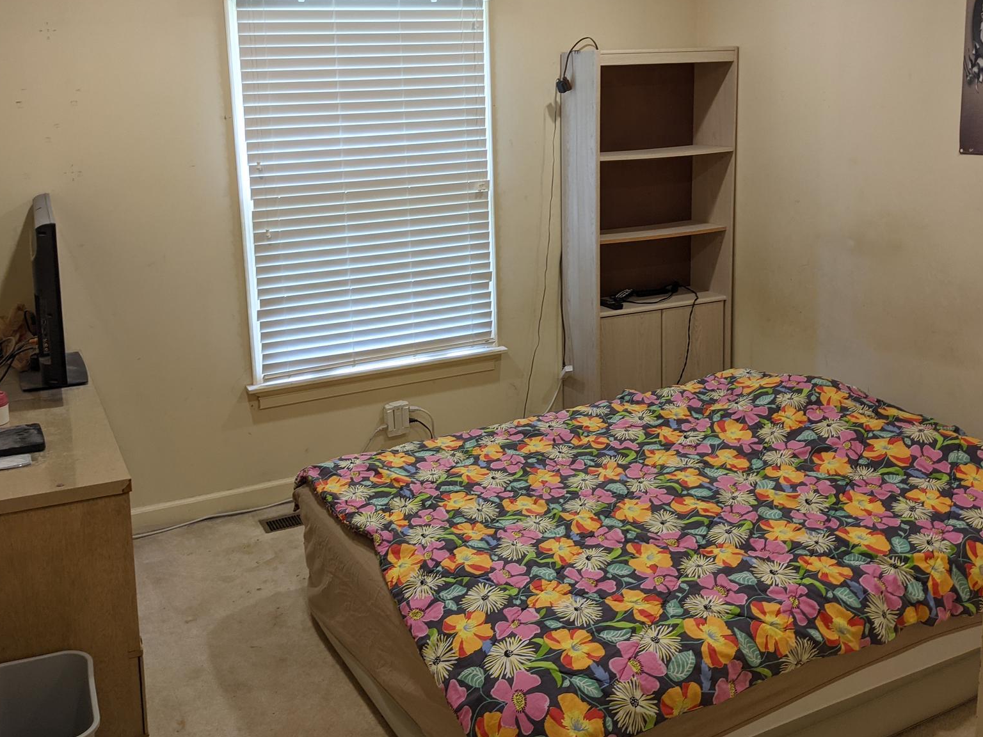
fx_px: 1022
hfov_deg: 51.4
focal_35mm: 36
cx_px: 483
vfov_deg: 39.3
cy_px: 268
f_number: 1.73
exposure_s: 1/40
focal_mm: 4.38
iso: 54
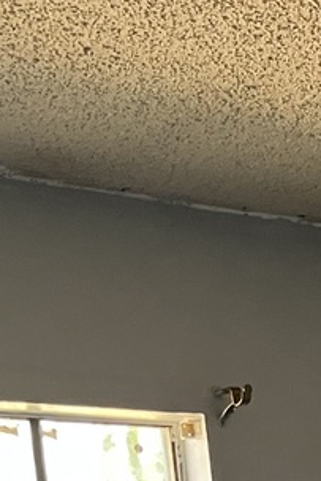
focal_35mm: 128
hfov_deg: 9.5
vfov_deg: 14.6
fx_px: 1710
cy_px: 782
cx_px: 769
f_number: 1.6
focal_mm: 5.1
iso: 125
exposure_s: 1/93
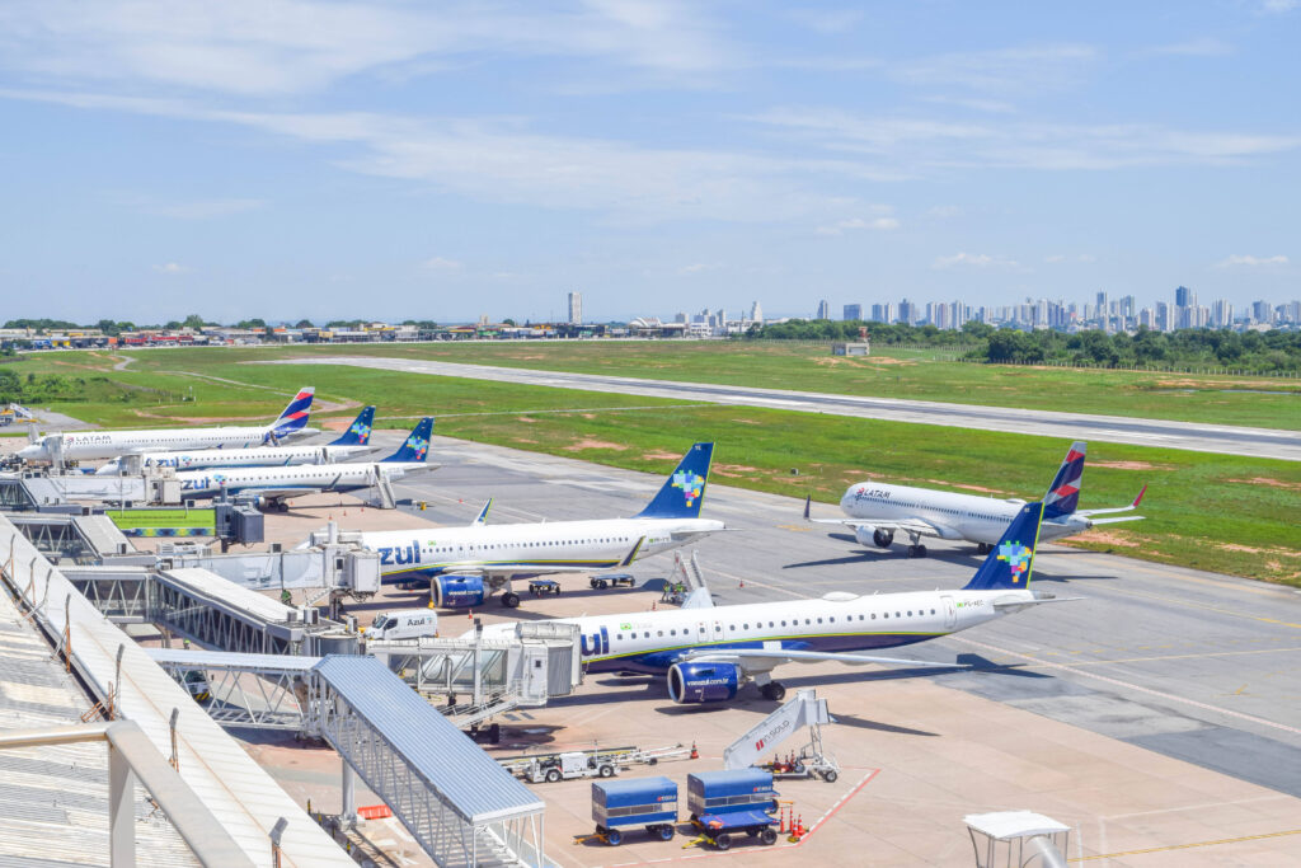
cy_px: 434
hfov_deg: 35.0
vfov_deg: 23.8
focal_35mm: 57
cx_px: 650
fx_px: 2060
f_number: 13
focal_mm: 38
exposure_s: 1/640
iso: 200
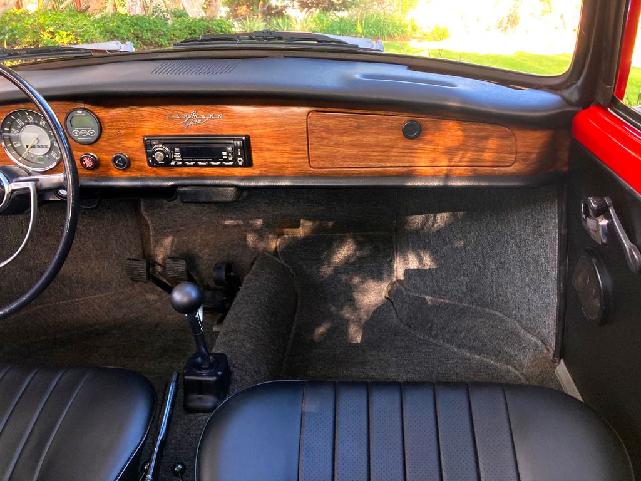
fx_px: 518
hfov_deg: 63.4
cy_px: 240
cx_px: 320
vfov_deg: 49.7
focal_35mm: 28
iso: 80
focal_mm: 3.99
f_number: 1.8
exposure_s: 1/72
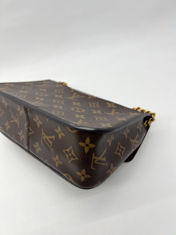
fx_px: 176
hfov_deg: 53.1
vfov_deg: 67.3
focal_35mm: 26
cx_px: 88
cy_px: 118
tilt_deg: -47.7
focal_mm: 5.7
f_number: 1.5
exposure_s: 1/195
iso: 40
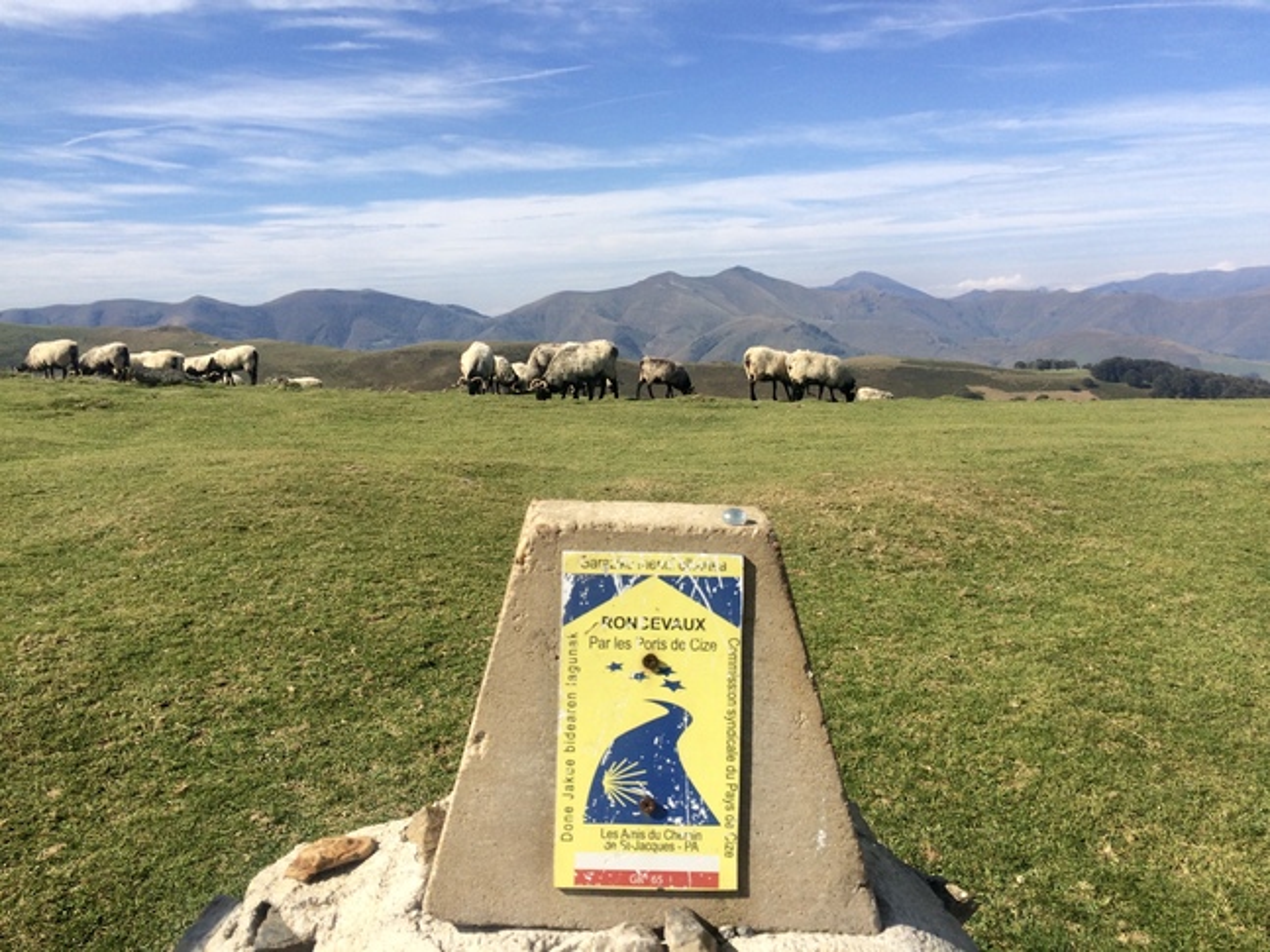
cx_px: 635
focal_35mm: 29
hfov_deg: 61.7
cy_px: 476
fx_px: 1064
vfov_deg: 48.2
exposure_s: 1/2740
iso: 32
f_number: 2.2
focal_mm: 4.15
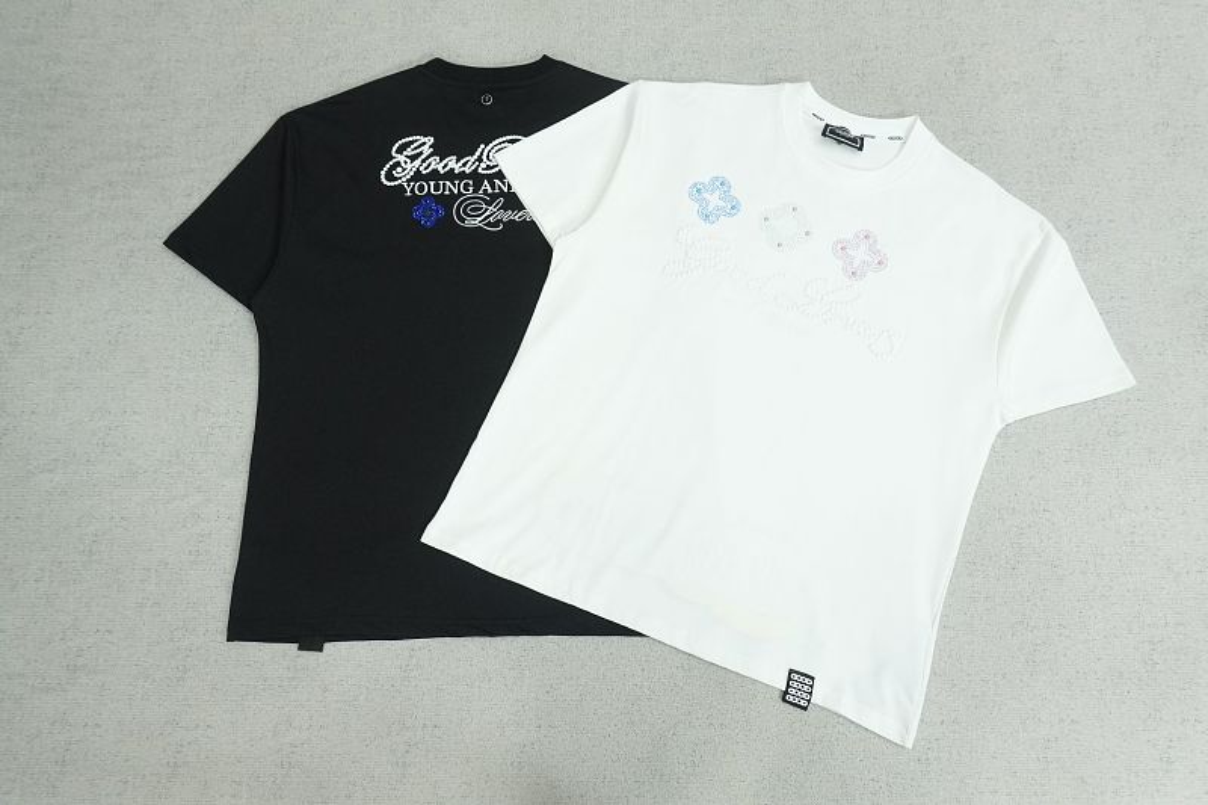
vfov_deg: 53.1
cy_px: 402
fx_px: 805
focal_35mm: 24
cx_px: 604
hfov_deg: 73.8
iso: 1000
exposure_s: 1/160
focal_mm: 16
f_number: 8
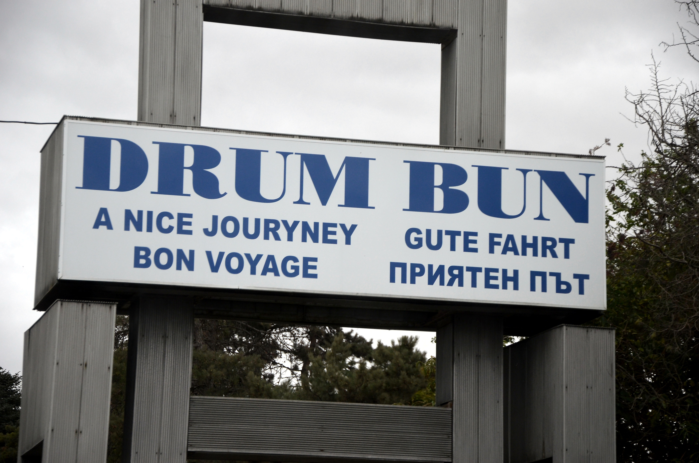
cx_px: 350
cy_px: 232
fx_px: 2616
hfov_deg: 15.2
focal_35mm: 135
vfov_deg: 10.1
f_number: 5.6
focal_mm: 90
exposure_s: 1/320
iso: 400
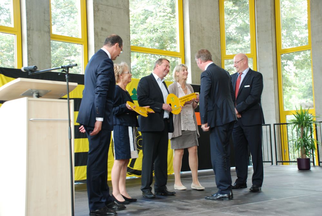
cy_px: 108
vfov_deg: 28.2
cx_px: 161
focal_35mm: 48
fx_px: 430
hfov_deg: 41.1
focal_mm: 32
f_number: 4.2
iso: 400
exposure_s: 1/30
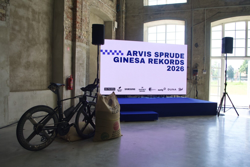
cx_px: 125
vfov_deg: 43.6
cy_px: 84
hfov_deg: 61.9
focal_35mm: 30
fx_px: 208
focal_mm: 20
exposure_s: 1/320
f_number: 4
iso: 500
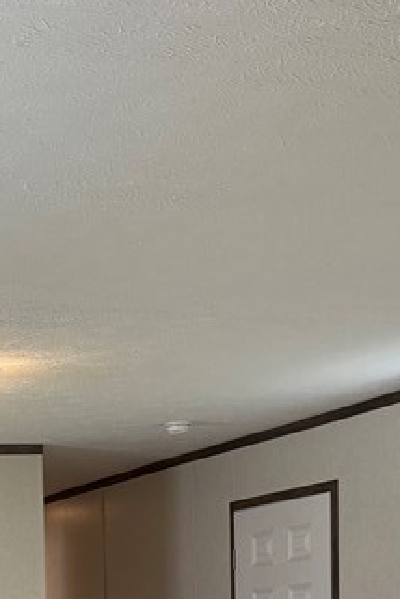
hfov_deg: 15.3
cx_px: -97
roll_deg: +2.9
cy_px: 850
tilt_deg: -6.1
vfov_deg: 20.8
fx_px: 1432
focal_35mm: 86
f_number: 1.6
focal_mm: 5.96
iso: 125
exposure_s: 1/120
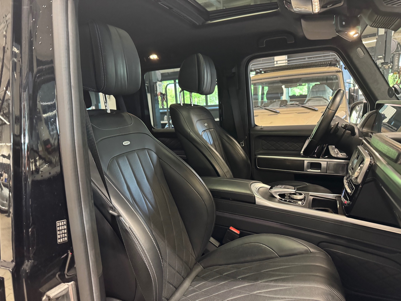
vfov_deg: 56.8
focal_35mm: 24
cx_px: 200
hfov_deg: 71.6
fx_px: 278
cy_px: 150
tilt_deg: -8.1
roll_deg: +3.7
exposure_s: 1/41
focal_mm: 6.76
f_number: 1.78
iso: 800
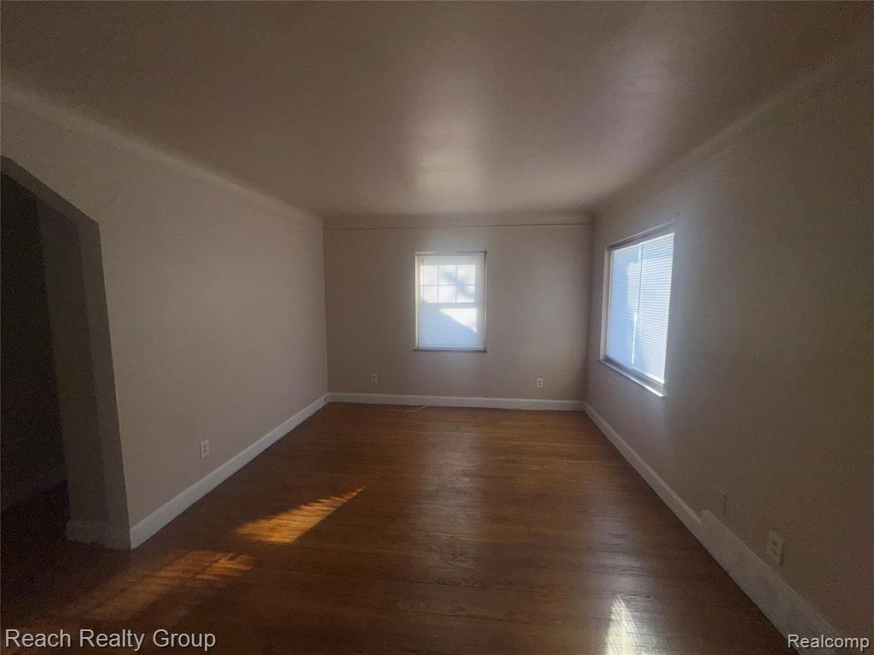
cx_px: 437
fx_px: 353
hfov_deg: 102.1
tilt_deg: -6.4
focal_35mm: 14
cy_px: 328
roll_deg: +0.6
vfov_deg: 85.7
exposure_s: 1/392
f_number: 2.2
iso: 32
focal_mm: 2.22
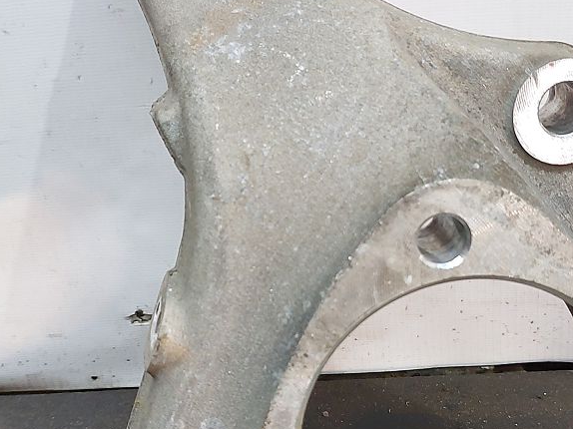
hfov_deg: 33.2
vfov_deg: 25.2
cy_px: 242
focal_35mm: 58
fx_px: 960
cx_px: 299
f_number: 1.8
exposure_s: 1/50
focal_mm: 5.23
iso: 200
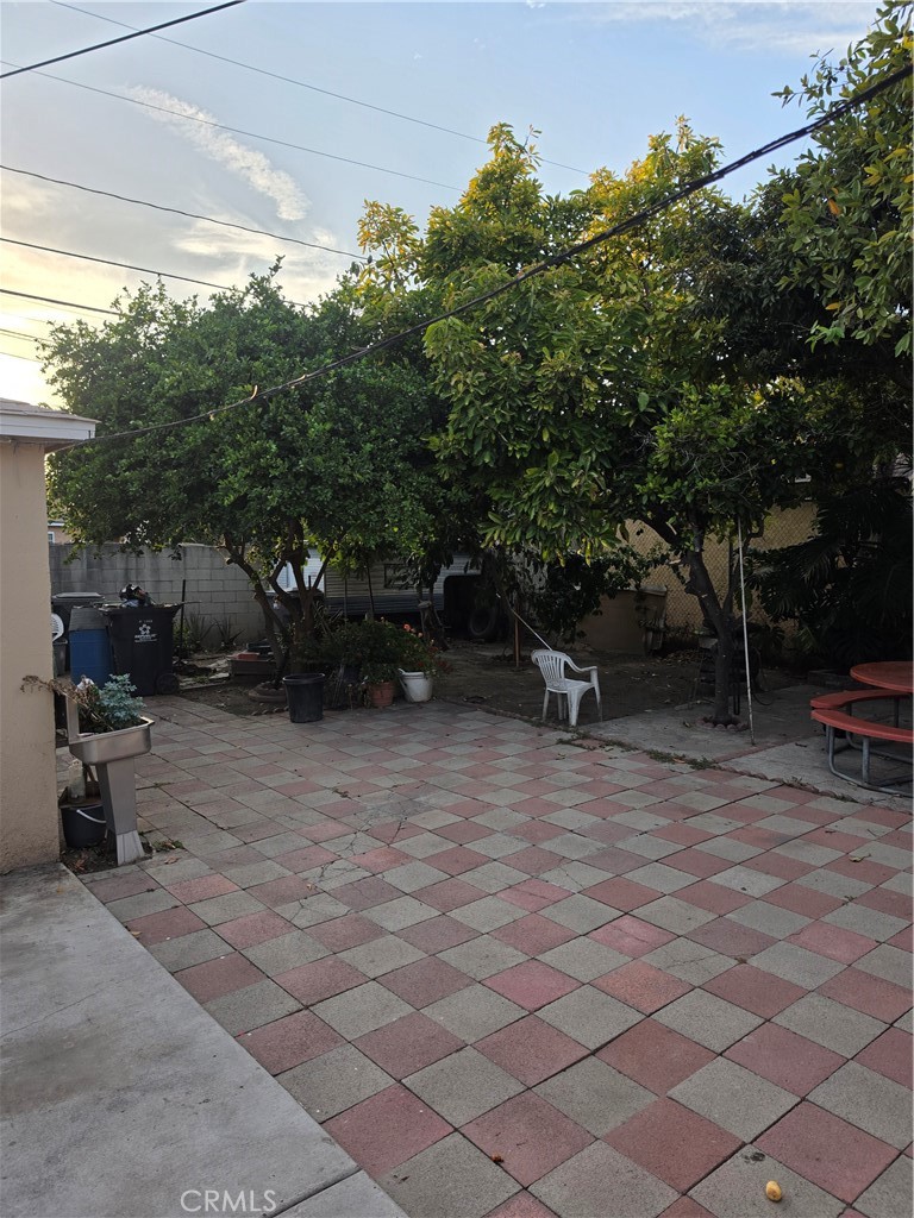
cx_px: 457
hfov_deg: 58.9
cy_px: 609
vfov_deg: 73.9
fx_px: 810
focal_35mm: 23
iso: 64
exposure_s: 1/1645
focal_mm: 6.5
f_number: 1.4
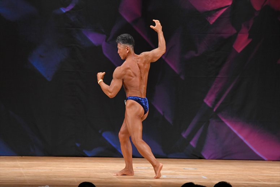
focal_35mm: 255
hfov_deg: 8.1
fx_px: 1982
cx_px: 140
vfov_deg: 5.4
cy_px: 94
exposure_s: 1/400
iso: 3200
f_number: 5.6
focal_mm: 170
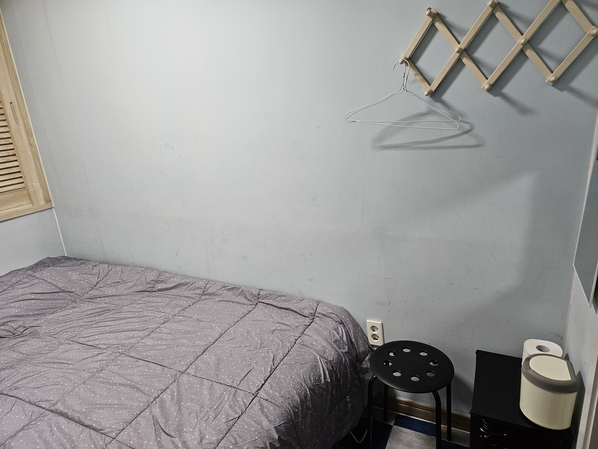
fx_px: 397
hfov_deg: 73.9
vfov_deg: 58.9
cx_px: 299
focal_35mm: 23
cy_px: 224
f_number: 1.8
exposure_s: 1/120
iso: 250
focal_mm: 5.4
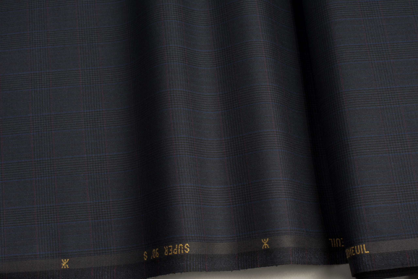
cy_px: 140
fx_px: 581
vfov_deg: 27.0
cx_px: 209
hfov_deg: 39.6
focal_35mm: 50
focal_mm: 50
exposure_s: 1/50
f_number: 13
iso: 100
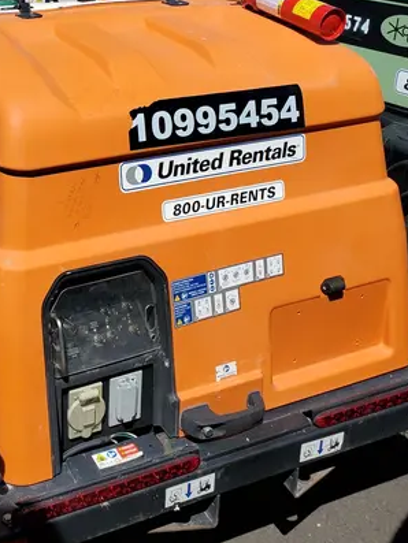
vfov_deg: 37.2
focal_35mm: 48
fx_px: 754
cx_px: 77
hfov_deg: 29.5
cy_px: 61
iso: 50
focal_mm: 4.3
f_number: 2.4
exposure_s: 1/2632
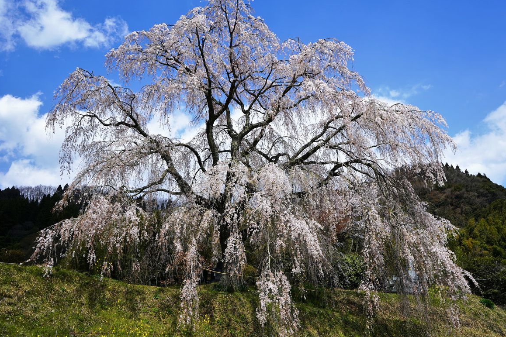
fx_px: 408
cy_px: 165
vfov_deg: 45.0
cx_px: 260
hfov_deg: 63.6
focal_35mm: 29
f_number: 5
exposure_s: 1/320
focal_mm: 28
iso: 100
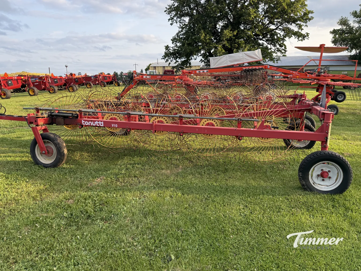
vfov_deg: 54.9
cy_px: 137
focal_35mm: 25
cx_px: 184
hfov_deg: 69.4
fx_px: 261
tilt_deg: -10.8
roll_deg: -0.9
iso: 100
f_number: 1.78
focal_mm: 6.76
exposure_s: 1/943
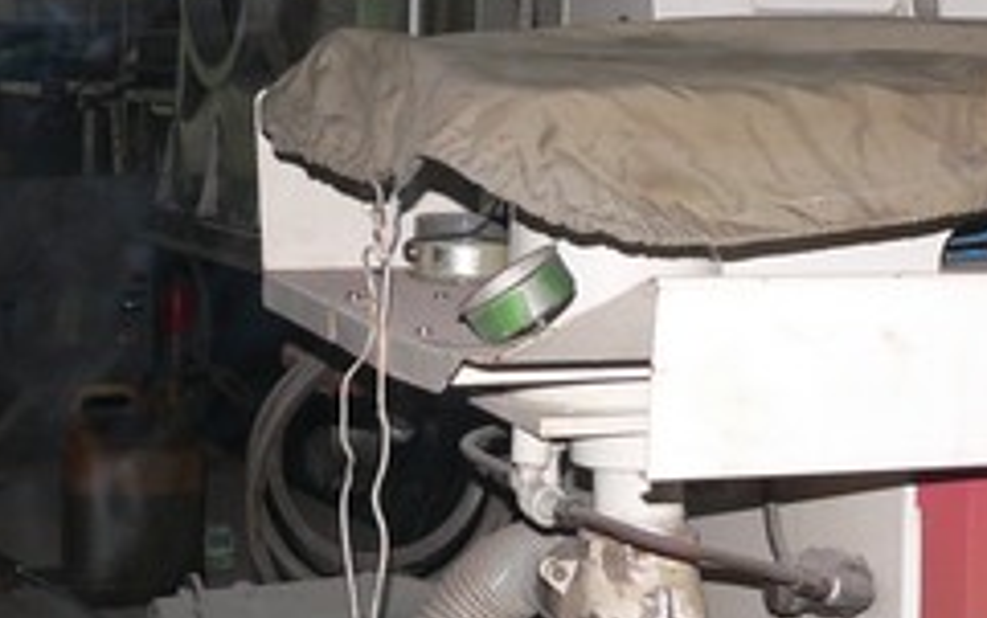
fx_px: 2557
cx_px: 950
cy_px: 270
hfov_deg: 21.2
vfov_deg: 13.8
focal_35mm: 95
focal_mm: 6
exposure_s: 1/60
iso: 100
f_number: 2.8
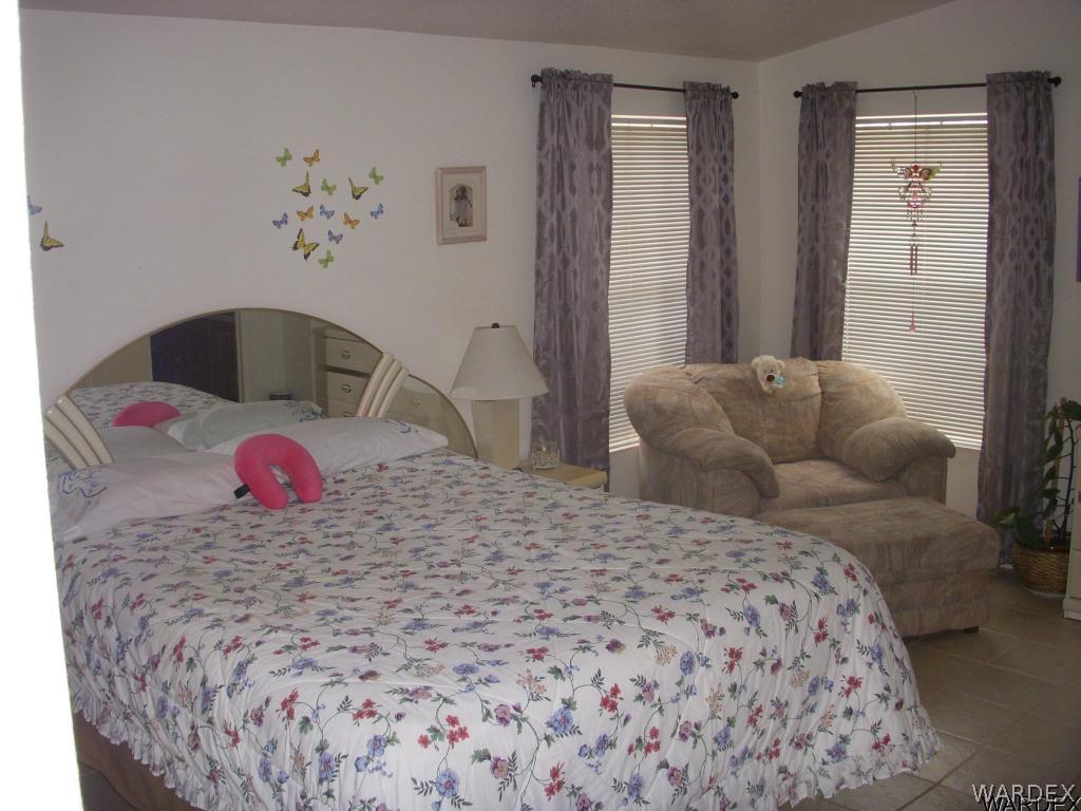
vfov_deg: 37.7
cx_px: 540
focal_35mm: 38
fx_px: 1187
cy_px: 406
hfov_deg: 49.0
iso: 200
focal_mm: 6.3
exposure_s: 1/60
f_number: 3.3
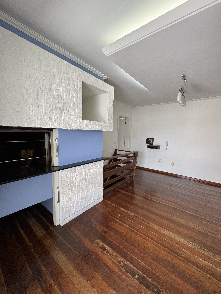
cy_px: 147
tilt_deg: -5.9
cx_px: 110
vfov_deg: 102.1
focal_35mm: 14
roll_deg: -0.7
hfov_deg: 85.7
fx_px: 119
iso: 125
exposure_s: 1/120
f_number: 2.2
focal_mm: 2.22
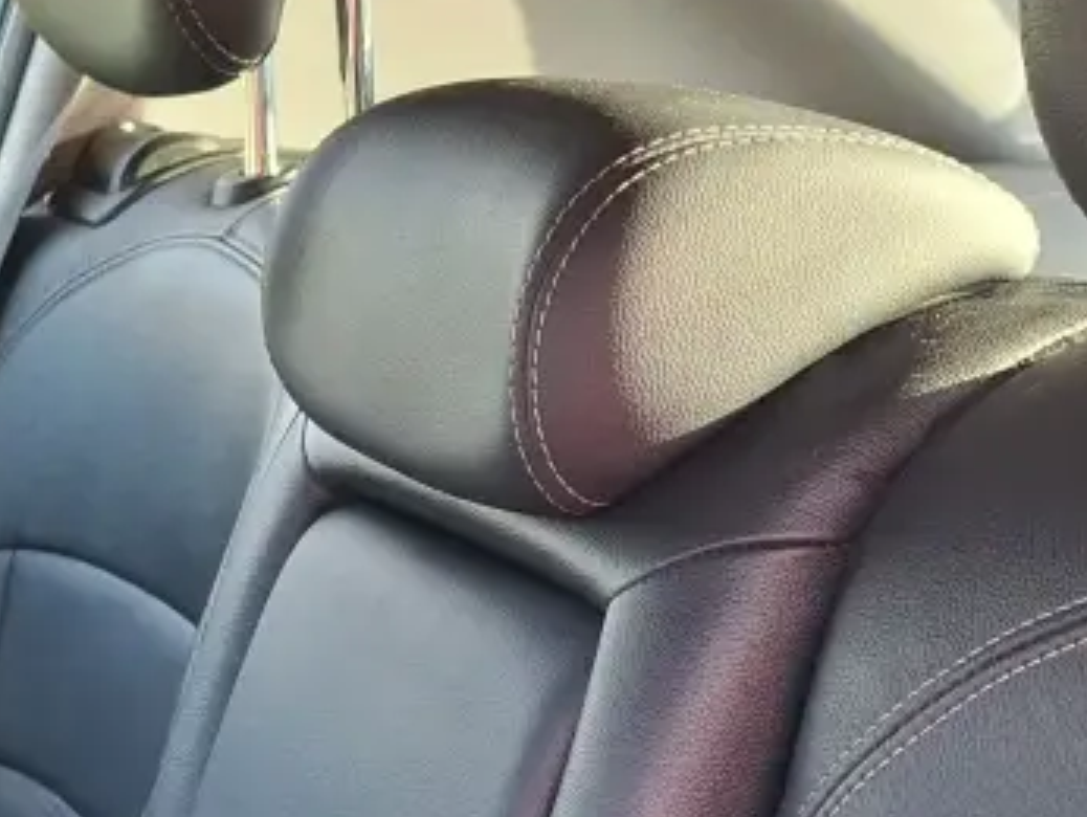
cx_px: 471
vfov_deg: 17.3
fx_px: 2671
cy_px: 581
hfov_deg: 23.0
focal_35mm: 85
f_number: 1.8
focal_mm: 5.54
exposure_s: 1/100
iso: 160
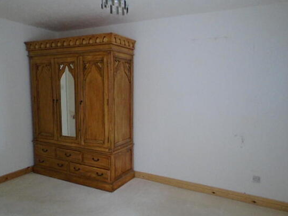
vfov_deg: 49.8
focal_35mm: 28
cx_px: 145
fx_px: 233
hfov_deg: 63.4
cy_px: 112
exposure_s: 1/100
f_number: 3.2
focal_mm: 4.6
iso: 400
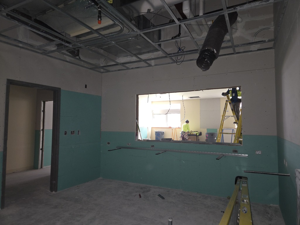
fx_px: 199
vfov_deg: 58.9
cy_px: 112
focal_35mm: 23
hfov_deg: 73.9
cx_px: 150
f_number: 1.8
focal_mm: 5.4
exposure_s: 1/12
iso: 160
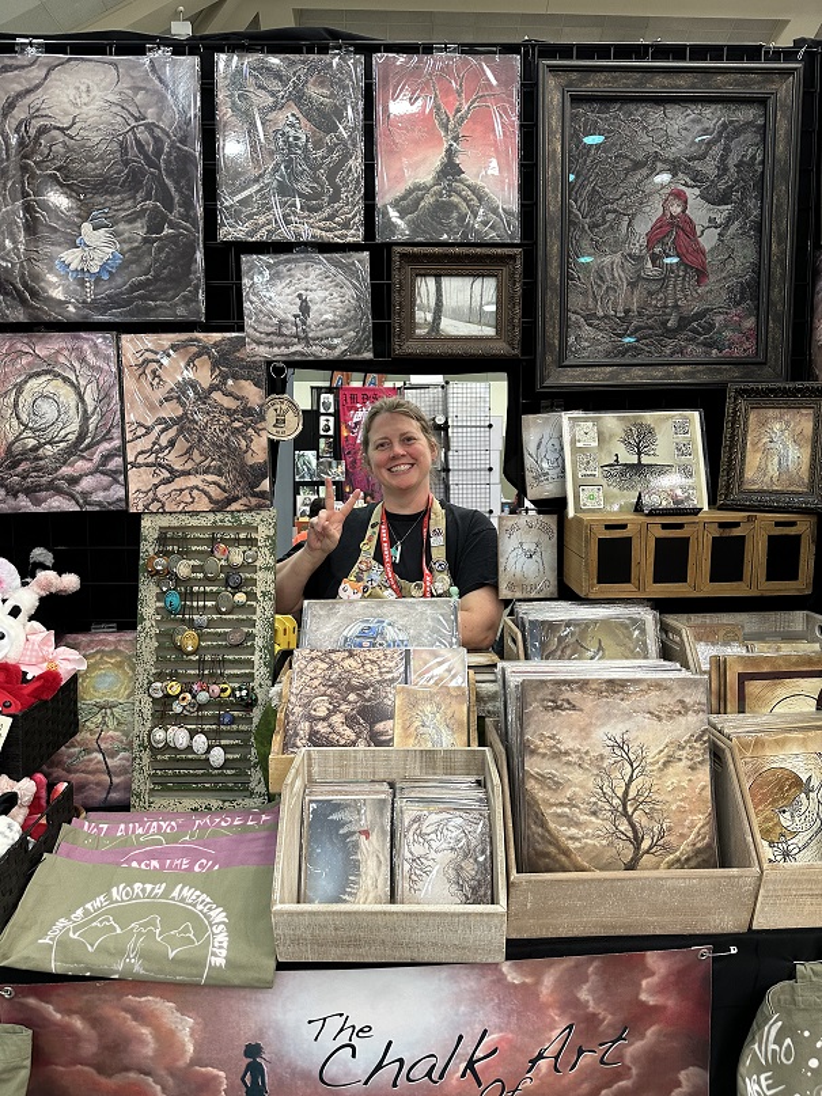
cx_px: 411
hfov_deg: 56.8
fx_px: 760
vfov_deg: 71.6
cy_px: 548
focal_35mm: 24
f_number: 1.78
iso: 200
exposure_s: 1/60
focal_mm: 6.86
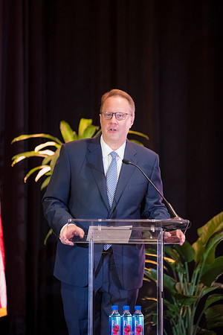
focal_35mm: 200
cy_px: 168
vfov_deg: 10.3
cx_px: 112
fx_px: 1858
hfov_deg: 6.9
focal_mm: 200
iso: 6400
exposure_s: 1/125
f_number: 2.8
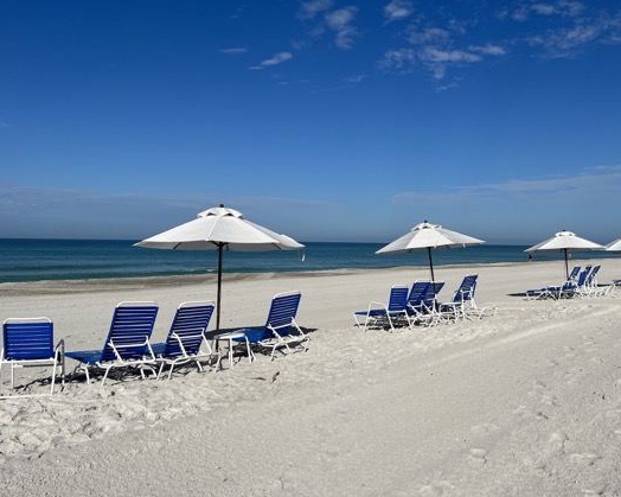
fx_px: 570
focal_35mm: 31
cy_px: 214
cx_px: 338
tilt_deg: +3.6
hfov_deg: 57.1
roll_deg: -0.5
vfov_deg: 47.0
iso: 50
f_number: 1.5
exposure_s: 1/12658
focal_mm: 5.7
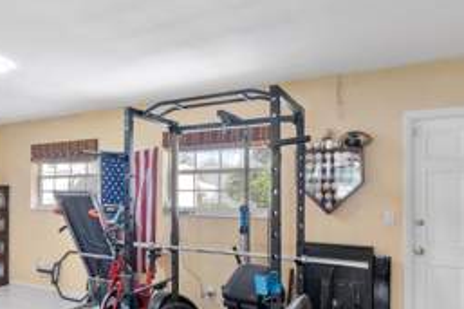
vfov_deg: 45.9
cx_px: 175
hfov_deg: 64.6
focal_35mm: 28
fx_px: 361
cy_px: 196
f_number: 11
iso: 160
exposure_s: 1/2
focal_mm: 10
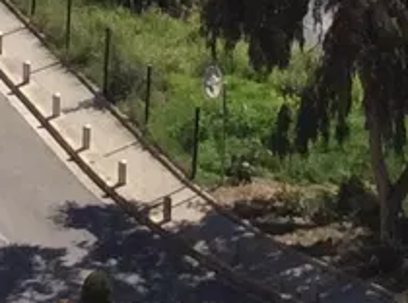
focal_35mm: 252
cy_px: -605
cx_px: -33
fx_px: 2960
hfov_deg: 7.8
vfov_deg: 5.5
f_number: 2.4
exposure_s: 1/1590
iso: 32
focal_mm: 3.3
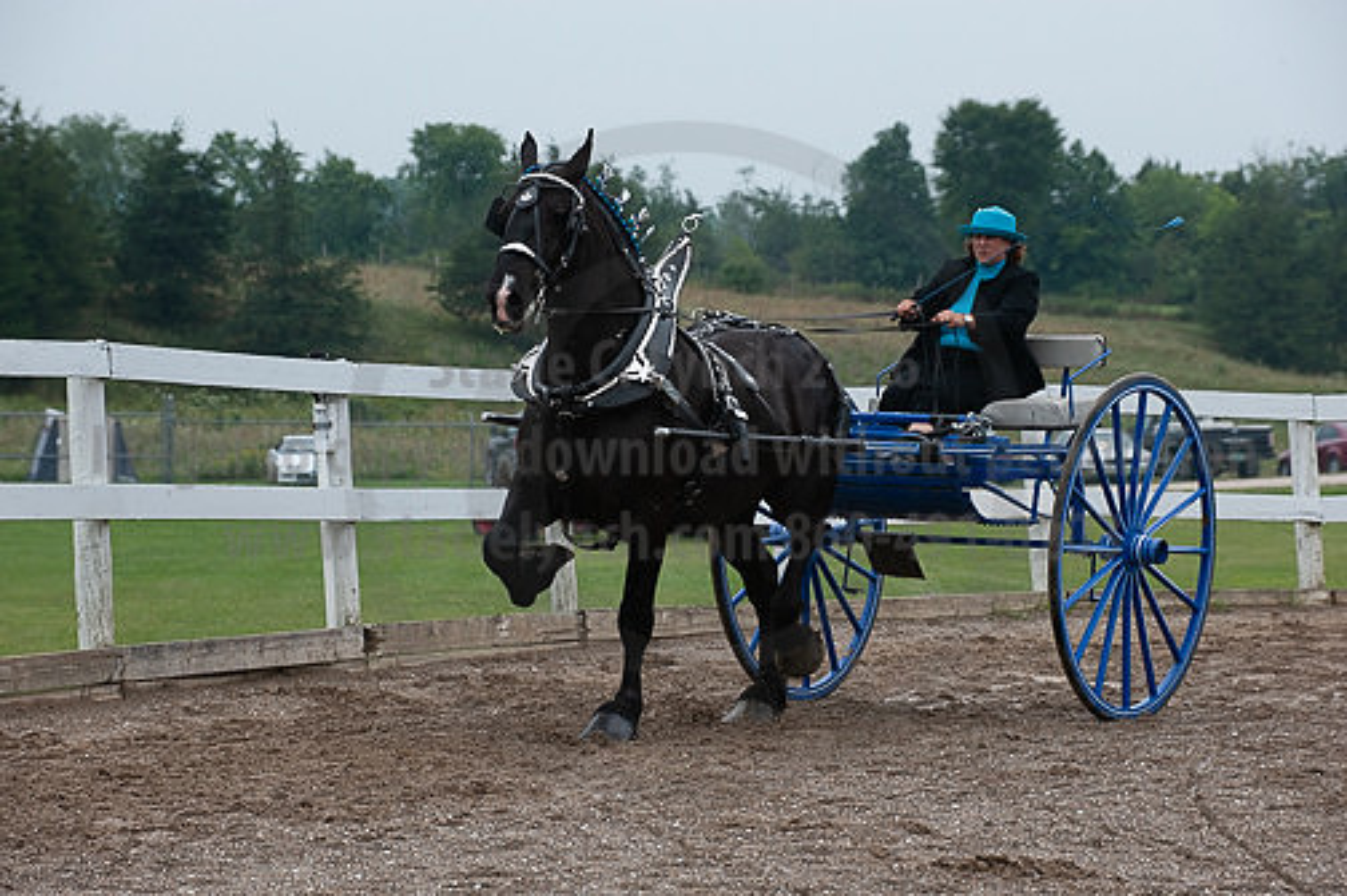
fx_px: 5981
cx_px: 674
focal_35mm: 160
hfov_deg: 12.9
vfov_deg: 8.6
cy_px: 448
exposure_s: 1/1000
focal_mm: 160
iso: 560
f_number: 5.6
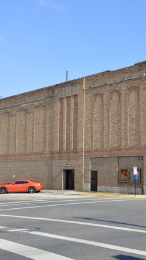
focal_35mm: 53
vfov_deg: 39.2
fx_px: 364
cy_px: 130
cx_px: 103
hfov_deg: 22.5
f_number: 8
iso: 100
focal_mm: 22
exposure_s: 1/250
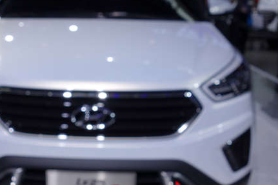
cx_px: 105
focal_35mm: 52
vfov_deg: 25.9
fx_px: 401
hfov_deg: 38.0
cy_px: 80
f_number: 5.6
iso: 125
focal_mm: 10.4
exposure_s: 1/250
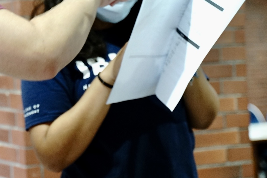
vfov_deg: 11.4
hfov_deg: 16.9
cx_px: 50
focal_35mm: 120
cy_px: 27
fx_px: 890
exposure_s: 1/40
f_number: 2.8
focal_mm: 50
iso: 2000
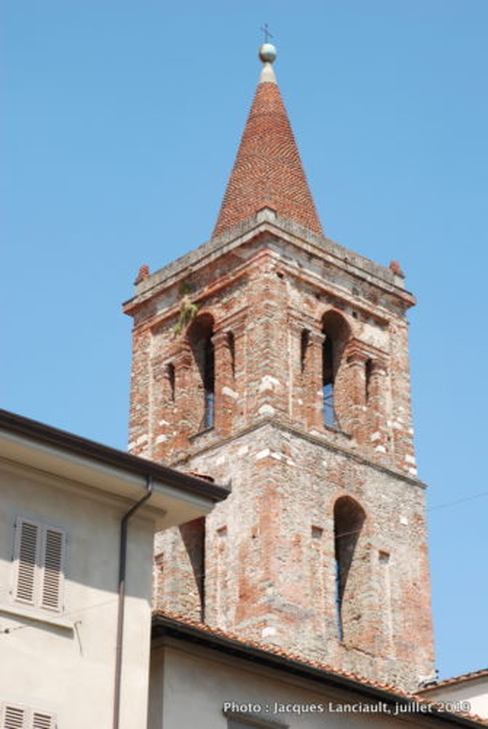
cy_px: 364
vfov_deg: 26.0
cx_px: 244
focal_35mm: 78
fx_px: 1580
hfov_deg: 17.6
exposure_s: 1/30
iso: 100
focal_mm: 52
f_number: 16
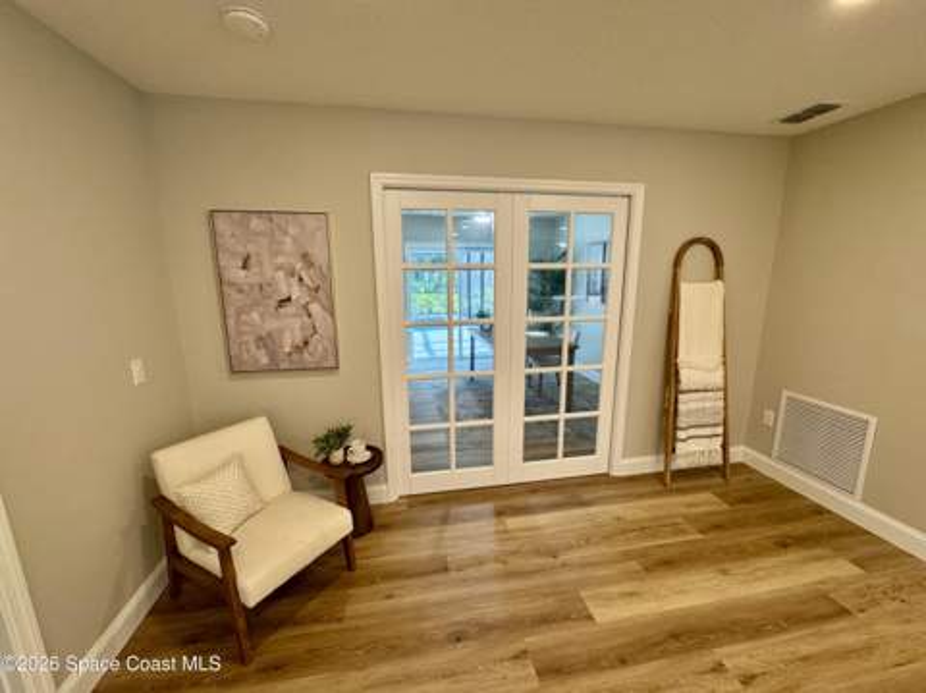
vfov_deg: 85.6
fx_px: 374
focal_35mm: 14
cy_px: 346
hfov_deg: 102.1
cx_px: 463
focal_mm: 2.22
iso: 200
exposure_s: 1/100
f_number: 2.2
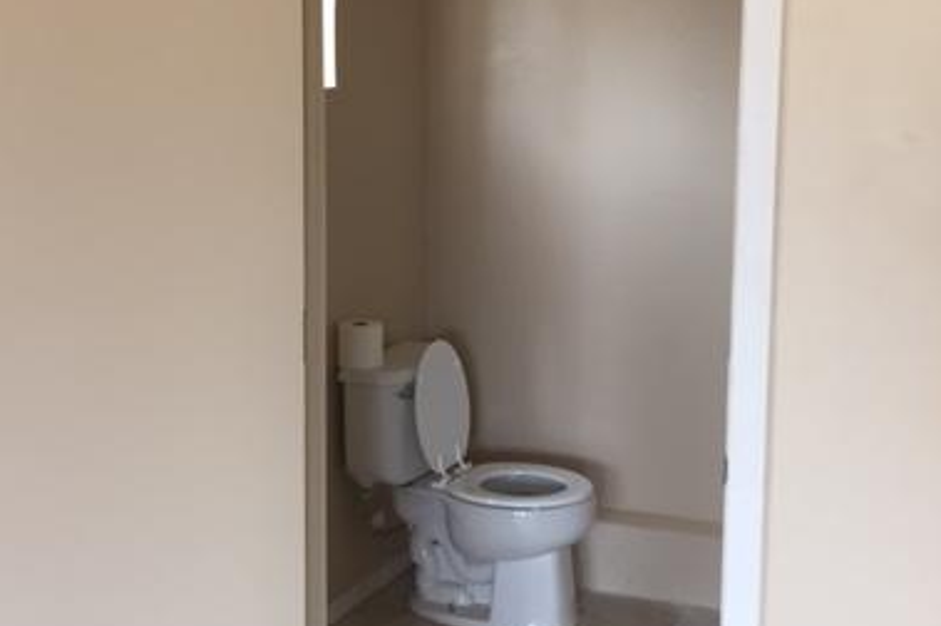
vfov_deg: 26.4
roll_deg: -0.8
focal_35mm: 51
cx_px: 551
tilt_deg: -9.0
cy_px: 266
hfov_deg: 38.8
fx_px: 1332
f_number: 2.2
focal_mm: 4.15
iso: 32
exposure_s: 1/30
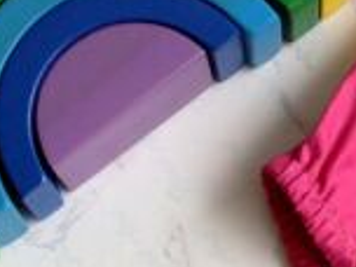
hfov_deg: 12.5
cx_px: 418
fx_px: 1594
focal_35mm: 155
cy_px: 501
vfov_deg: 9.1
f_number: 2.4
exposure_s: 1/161
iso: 50
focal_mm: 4.28
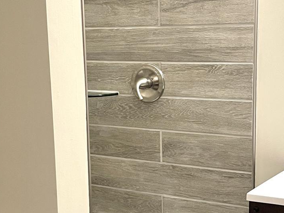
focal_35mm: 73
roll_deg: +1.1
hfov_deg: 26.7
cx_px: 148
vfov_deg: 20.1
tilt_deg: -11.2
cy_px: 142
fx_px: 599
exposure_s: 1/60
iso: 125
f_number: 1.6
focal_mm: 5.1
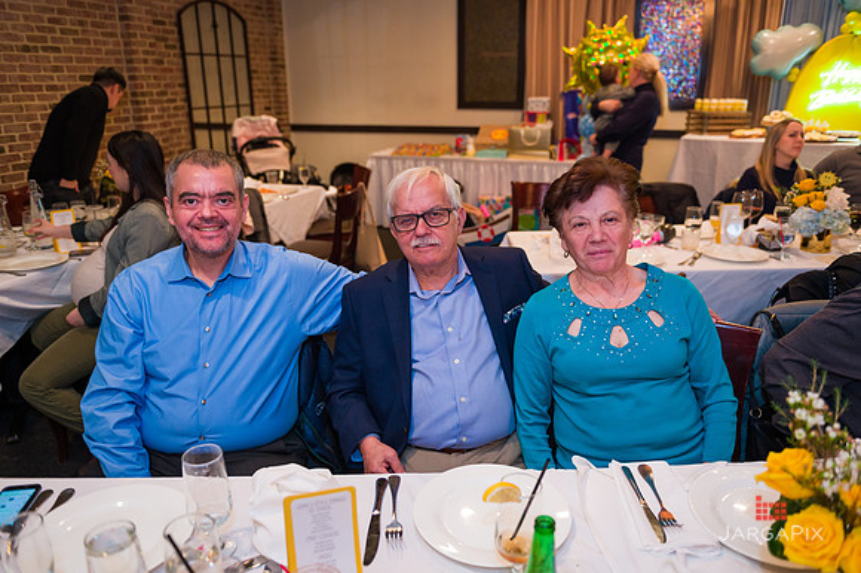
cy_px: 286
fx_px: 645
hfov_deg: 67.4
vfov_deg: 47.9
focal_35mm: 27
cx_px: 430
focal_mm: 27
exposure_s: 1/125
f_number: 3.2
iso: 1600
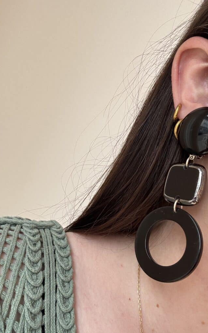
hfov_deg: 39.4
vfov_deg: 59.7
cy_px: 167
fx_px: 290
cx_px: 112
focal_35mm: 32
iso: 32
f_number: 1.9
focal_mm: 2.69
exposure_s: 1/121
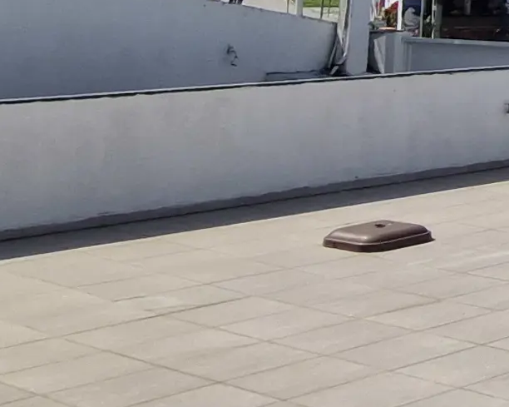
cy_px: -134
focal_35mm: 83
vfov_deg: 17.3
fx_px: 1250
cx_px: 1011
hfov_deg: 17.1
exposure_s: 1/4072
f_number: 2.2
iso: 50
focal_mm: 1.74
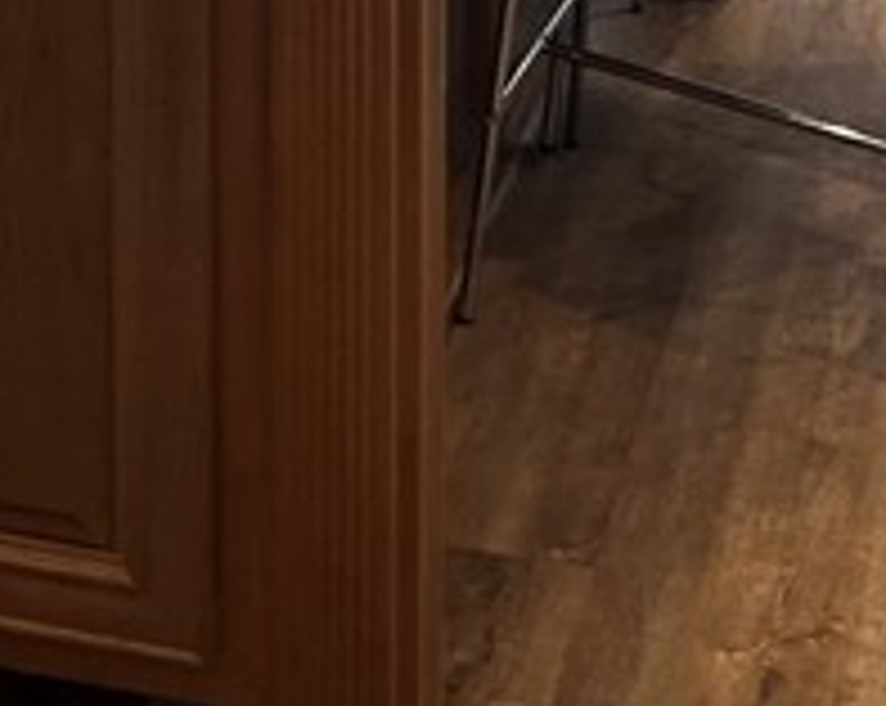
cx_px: -157
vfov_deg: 10.6
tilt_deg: -8.2
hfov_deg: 14.2
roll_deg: +0.5
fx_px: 3456
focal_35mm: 132
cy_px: -760
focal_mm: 5.7
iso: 100
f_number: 1.5
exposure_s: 1/120
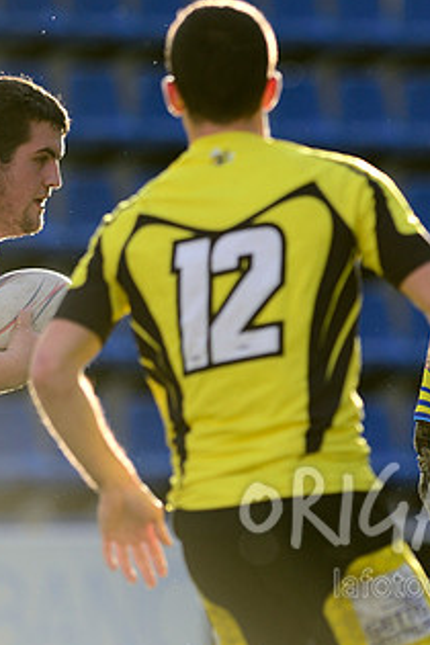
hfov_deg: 1.8
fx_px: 13848
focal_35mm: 773
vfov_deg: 2.7
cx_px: 500
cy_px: 350
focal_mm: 420
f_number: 5
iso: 400
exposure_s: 1/1250
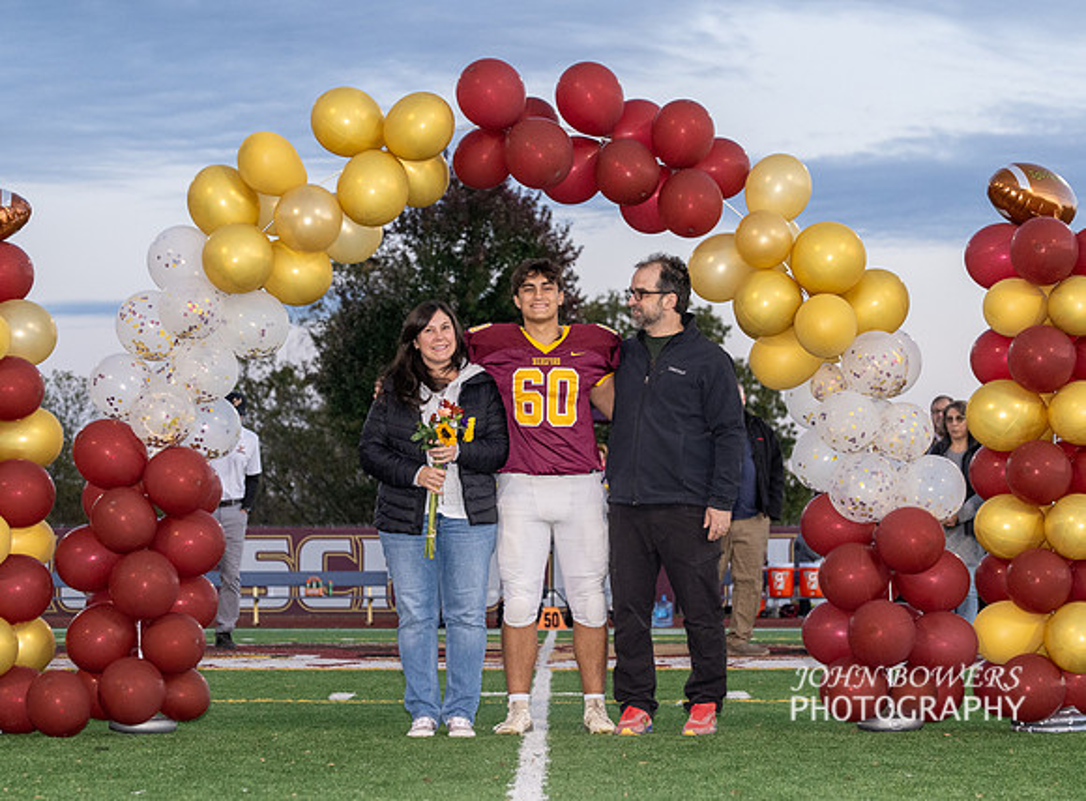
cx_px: 632
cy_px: 467
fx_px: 3692
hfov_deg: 16.7
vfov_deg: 12.4
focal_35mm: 118
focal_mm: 70
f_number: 4.5
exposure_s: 1/200
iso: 1000
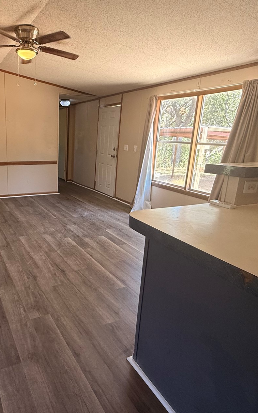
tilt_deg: -12.8
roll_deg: -1.7
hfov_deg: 49.4
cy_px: 198
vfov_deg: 74.8
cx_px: 71
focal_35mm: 24
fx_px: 270
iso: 125
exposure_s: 1/99
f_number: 2.2
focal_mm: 2.22
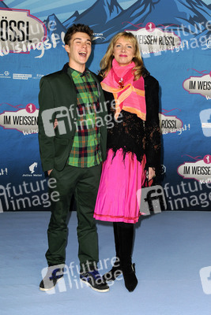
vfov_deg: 41.1
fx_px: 422
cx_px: 106
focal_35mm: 48
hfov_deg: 28.1
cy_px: 158
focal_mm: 48
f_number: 5.6
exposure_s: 1/200
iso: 1000
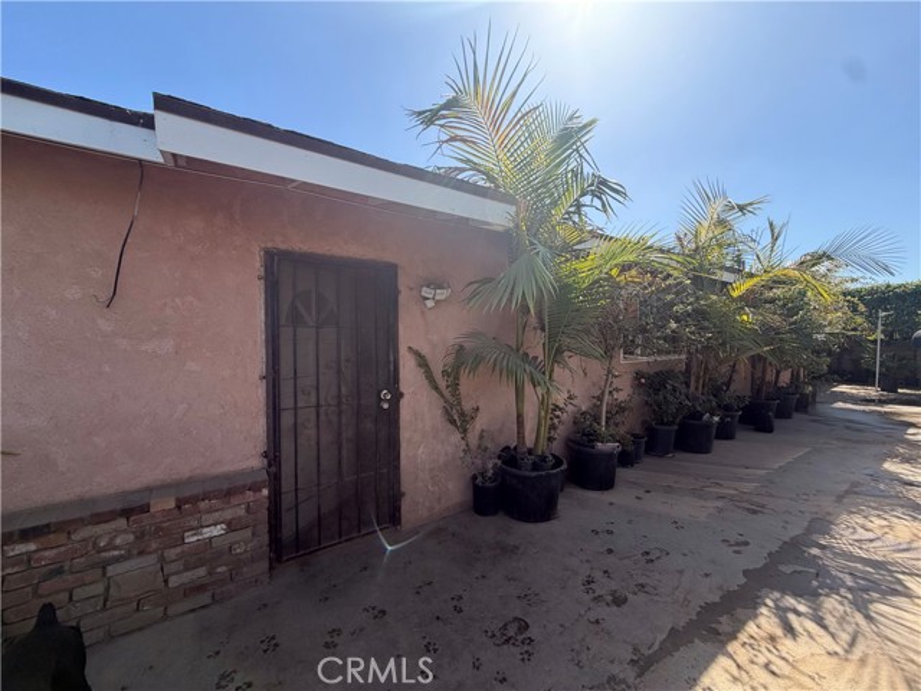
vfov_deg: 85.7
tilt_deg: -2.8
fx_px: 372
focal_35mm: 14
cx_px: 460
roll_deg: +0.9
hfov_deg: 102.1
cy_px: 346
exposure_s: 1/770
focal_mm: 2.22
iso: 32
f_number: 2.2
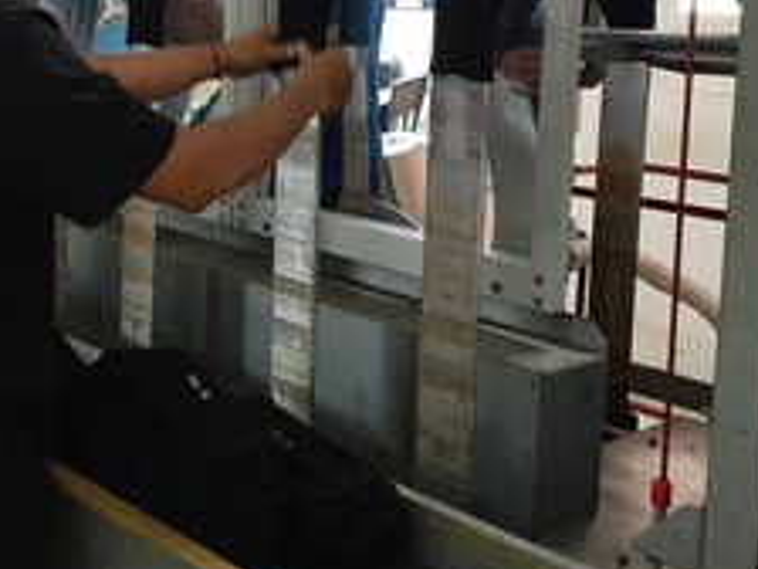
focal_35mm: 53
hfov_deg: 35.9
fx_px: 1161
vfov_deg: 27.0
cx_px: 276
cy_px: 117
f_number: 1.8
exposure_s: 1/25
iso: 640
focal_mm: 3.98
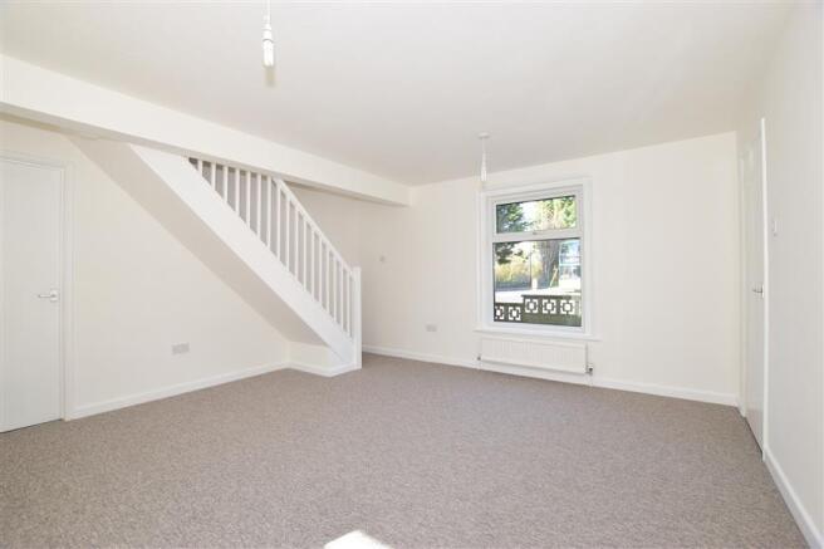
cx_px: 412
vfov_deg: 77.3
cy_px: 274
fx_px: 343
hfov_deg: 100.4
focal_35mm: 15
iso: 400
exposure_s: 1/160
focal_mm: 10
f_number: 6.3
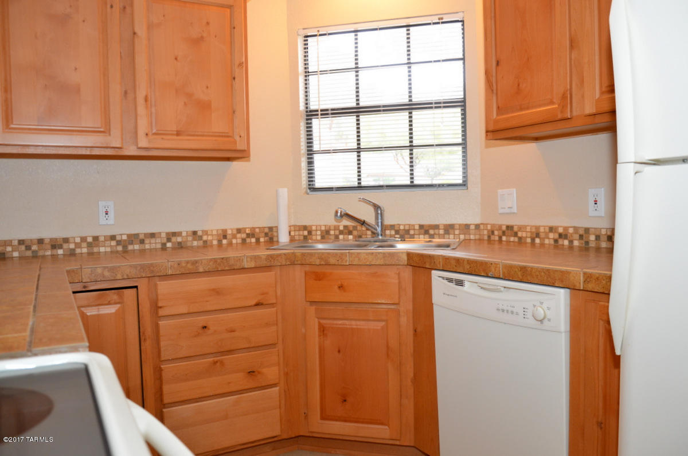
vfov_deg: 47.7
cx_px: 344
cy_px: 228
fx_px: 515
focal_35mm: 27
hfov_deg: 67.5
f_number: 4
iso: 640
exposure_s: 1/60
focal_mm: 18
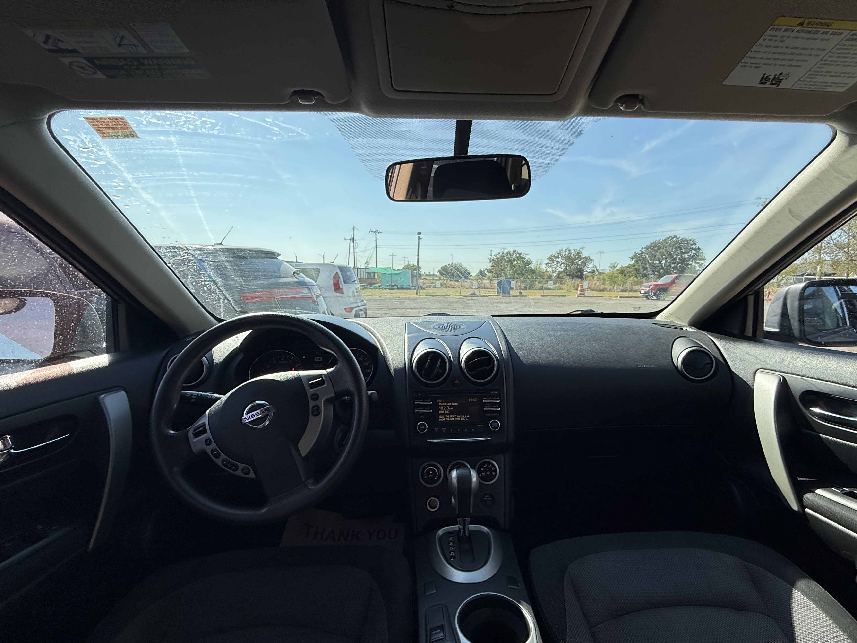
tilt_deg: -14.3
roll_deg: -2.7
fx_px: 396
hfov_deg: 94.4
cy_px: 361
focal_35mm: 16
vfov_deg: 77.8
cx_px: 455
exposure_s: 1/830
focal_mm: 2.22
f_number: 2.2
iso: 50
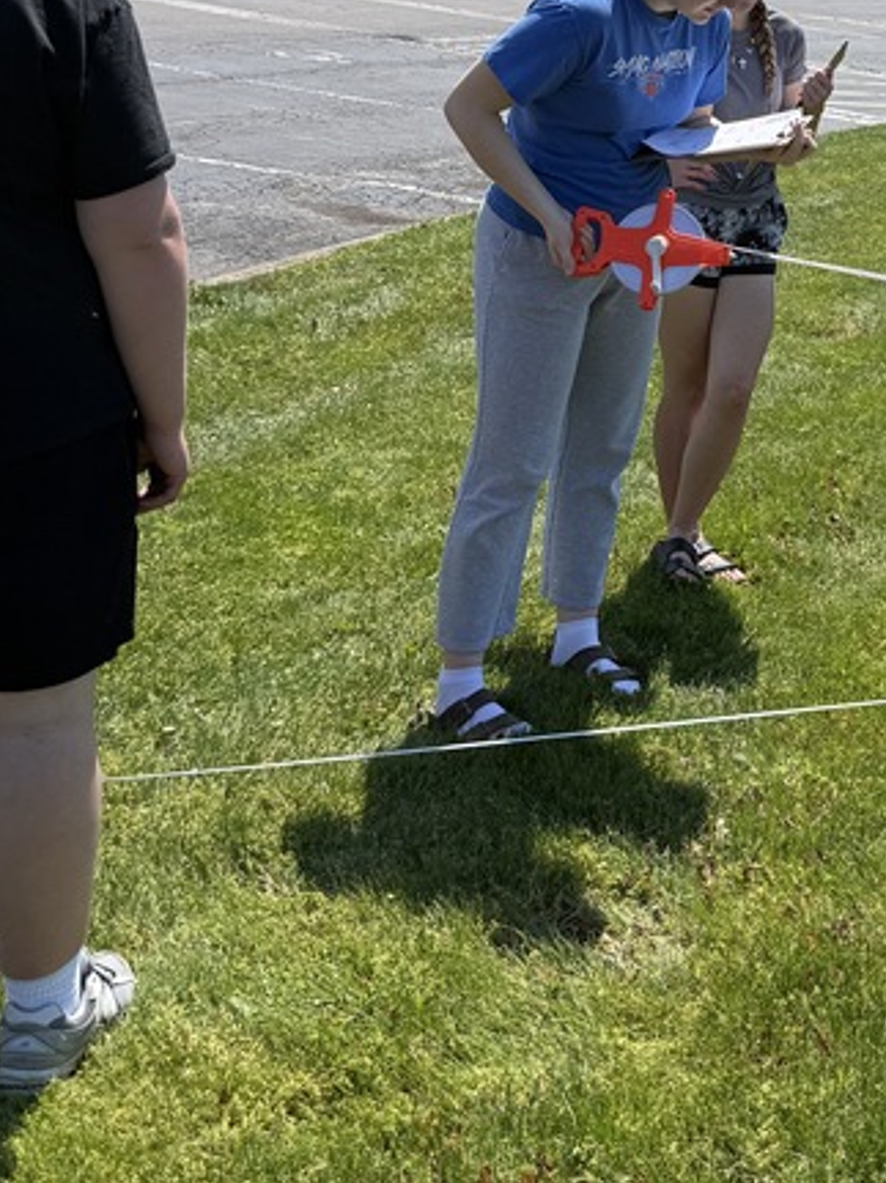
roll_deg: -4.4
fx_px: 1946
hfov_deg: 24.5
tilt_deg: -9.6
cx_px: 889
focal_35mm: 57
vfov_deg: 32.8
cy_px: 228
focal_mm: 6.76
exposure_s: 1/5319
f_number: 1.78
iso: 80
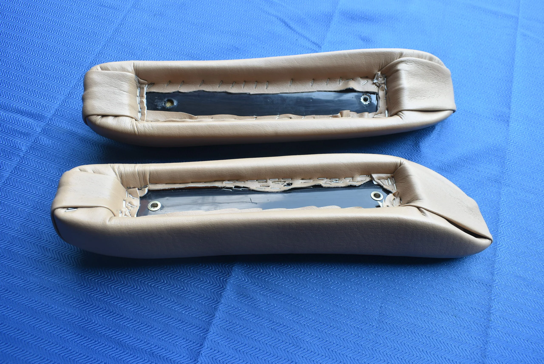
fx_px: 408
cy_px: 182
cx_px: 272
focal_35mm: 27
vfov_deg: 48.0
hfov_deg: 67.3
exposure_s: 1/125
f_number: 5.6
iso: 200
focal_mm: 18
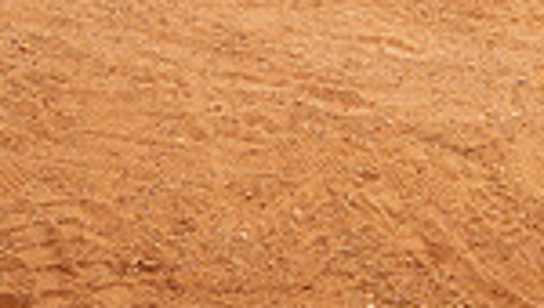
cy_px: -486
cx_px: 326
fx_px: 1358
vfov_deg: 10.6
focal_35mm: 94
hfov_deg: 22.6
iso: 100
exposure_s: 1/250
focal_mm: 30
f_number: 5.6
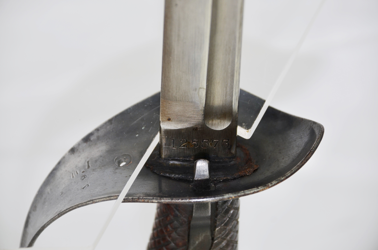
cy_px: 125
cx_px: 189
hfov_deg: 10.2
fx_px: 2122
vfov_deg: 6.8
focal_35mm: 202
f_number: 5.6
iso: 140
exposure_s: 1/250
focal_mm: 135
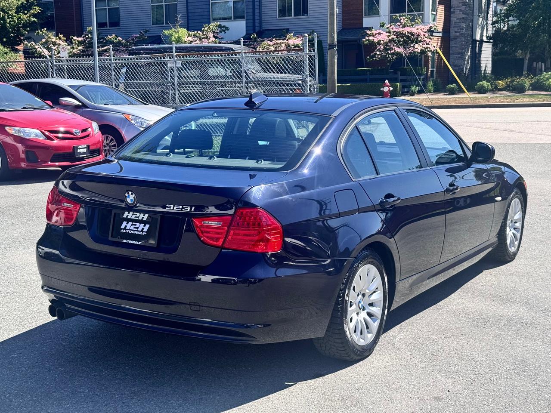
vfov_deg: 30.3
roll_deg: +1.0
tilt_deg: -6.3
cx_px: 276
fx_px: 764
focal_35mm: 48
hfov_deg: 39.7
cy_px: 206
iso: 64
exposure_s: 1/1923
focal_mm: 6.76
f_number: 1.78
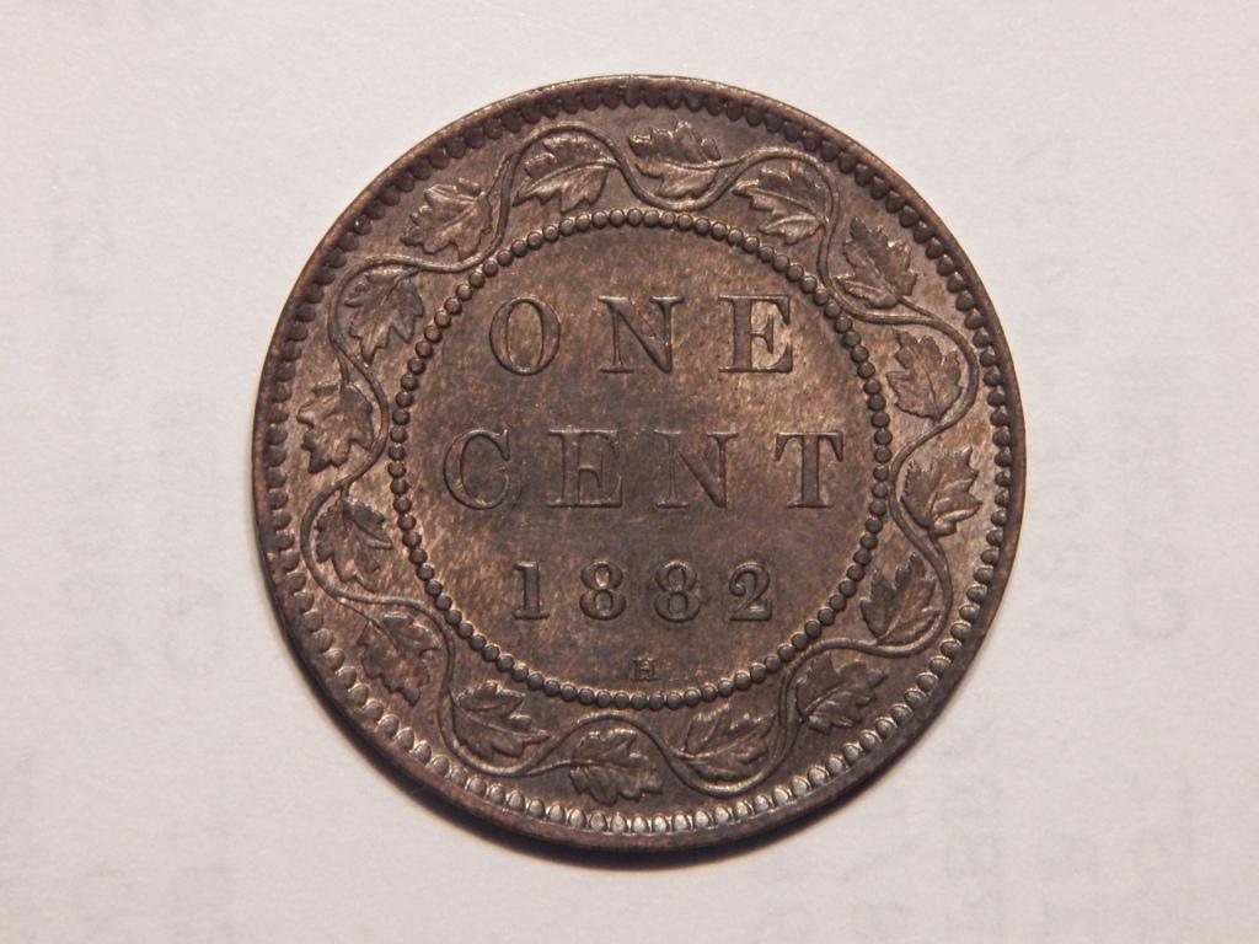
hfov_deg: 12.3
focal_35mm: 160
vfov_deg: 9.3
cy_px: 472
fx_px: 5819
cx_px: 630
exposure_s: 1/15
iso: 640
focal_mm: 28.7
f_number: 5.1
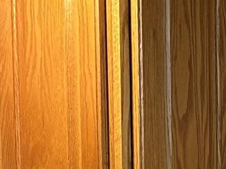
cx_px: -101
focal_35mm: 201
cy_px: 601
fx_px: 1312
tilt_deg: -5.6
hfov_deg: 9.6
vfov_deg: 6.4
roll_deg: +2.8
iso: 125
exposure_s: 1/60
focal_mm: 5.7
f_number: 1.5
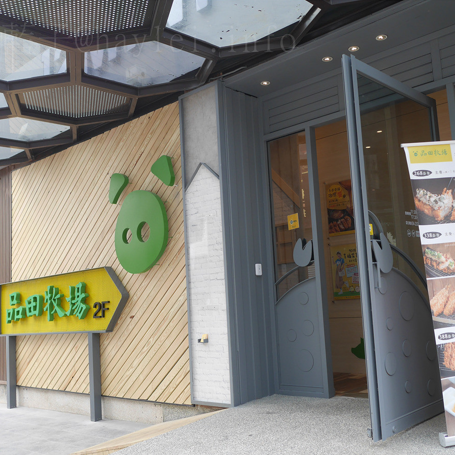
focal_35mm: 36
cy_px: 231
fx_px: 535
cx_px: 286
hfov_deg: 45.6
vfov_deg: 46.0
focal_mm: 15
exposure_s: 1/200
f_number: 2.5
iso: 200
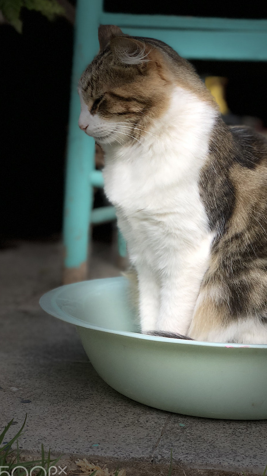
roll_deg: -2.1
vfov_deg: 30.2
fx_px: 881
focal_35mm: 70
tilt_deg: -5.7
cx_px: 196
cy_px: 229
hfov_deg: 17.1
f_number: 2.4
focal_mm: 6
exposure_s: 1/50
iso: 32
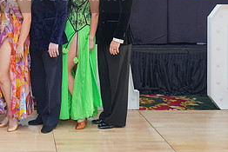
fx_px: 463
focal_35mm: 73
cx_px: 44
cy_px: -10
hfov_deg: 27.1
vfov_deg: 18.1
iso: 1250
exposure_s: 1/200
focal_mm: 33
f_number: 4
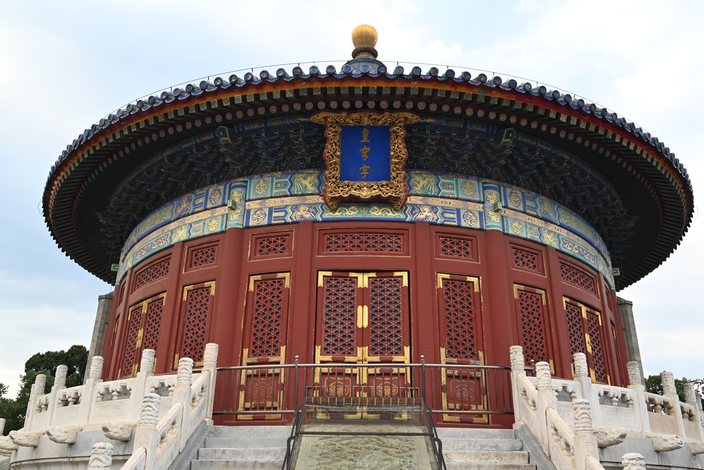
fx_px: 616
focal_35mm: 32
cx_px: 352
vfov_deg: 41.7
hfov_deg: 59.5
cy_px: 235
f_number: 5.6
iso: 200
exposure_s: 1/250
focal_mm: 31.5
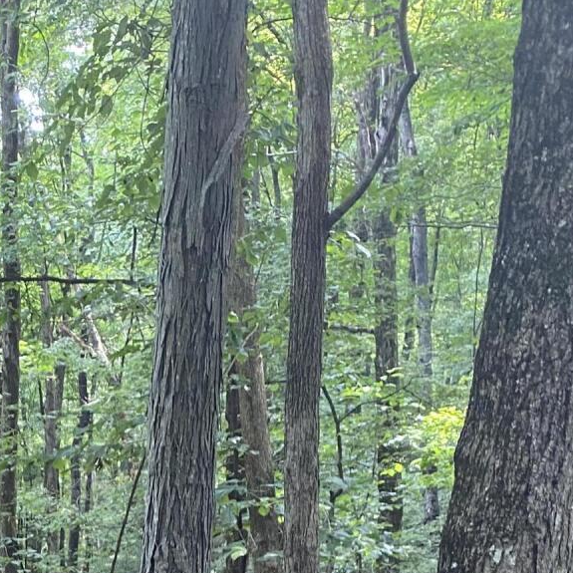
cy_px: 915
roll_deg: +0.1
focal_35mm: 80
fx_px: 1498
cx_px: -29
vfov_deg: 18.6
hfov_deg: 20.8
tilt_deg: -14.9
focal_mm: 4.25
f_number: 1.8
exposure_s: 1/66
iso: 125
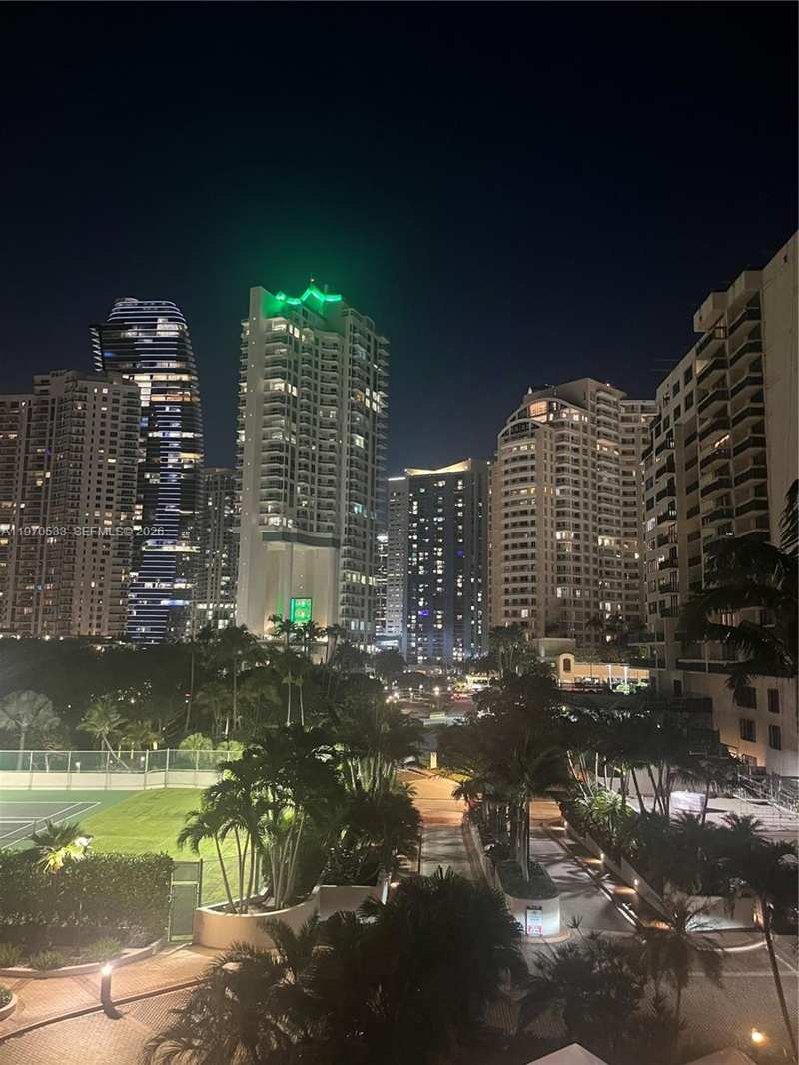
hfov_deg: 53.1
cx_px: 400
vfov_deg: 67.3
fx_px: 800
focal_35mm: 26
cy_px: 532
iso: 1000
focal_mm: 5.1
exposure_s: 1/26
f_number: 1.6
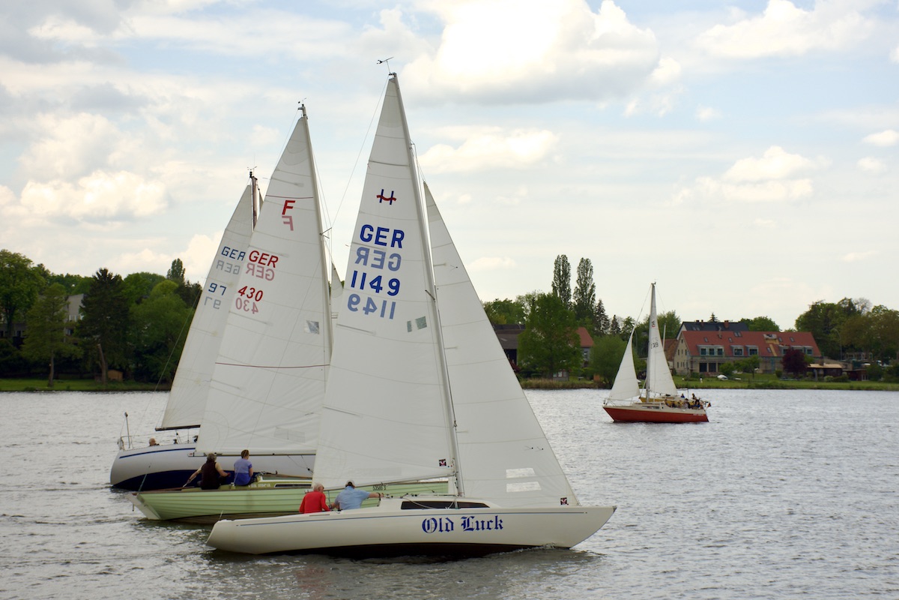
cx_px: 450
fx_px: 1948
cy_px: 300
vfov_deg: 17.5
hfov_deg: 26.0
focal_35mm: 78
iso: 100
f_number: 8
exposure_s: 1/500
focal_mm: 52
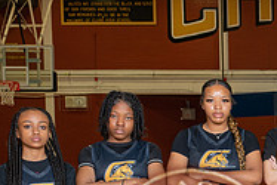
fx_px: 647
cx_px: 391
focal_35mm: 84
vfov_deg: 15.9
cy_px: 202
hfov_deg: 21.1
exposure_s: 1/50
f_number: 7.1
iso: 250
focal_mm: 24
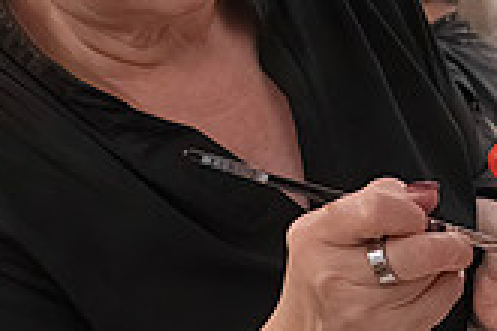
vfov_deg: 9.5
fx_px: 1988
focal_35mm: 144
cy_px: 125
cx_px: 443
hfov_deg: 14.1
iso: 16000
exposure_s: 1/500
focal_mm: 41
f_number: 11
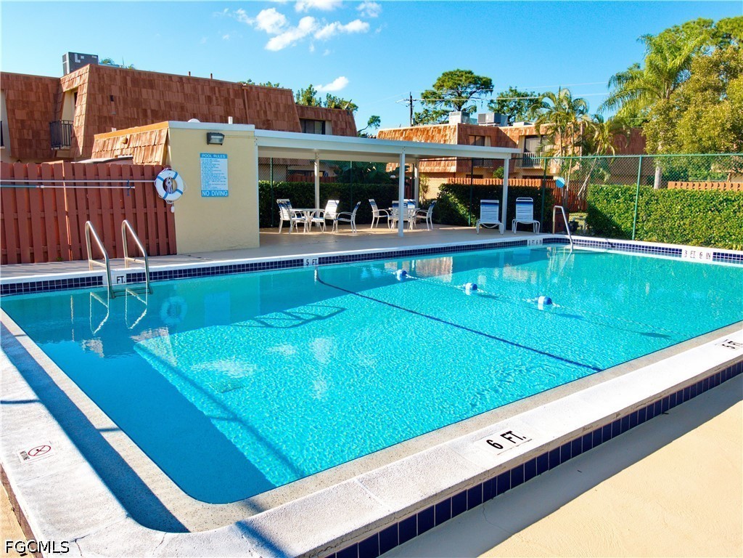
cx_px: 372
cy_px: 279
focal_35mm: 28
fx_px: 601
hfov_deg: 63.4
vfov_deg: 49.7
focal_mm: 14
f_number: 6.3
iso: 200
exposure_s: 1/640
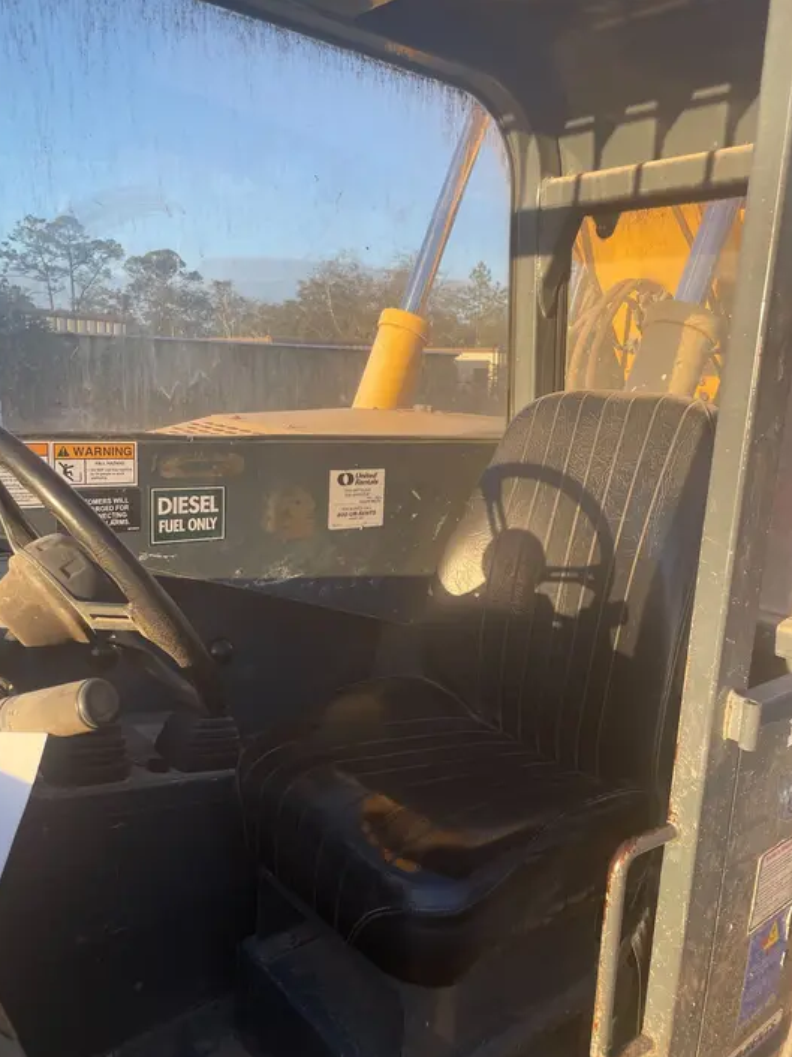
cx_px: 401
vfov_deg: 65.3
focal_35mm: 27
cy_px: 546
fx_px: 824
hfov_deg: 51.3
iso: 32
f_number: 1.6
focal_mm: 4.2
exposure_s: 1/569
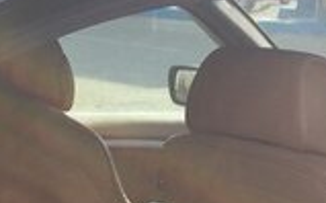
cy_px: 376
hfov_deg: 15.9
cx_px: 344
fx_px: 1136
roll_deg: -4.2
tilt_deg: -18.6
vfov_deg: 9.7
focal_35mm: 128
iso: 32
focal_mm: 4.15
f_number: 2.2
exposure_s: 1/527
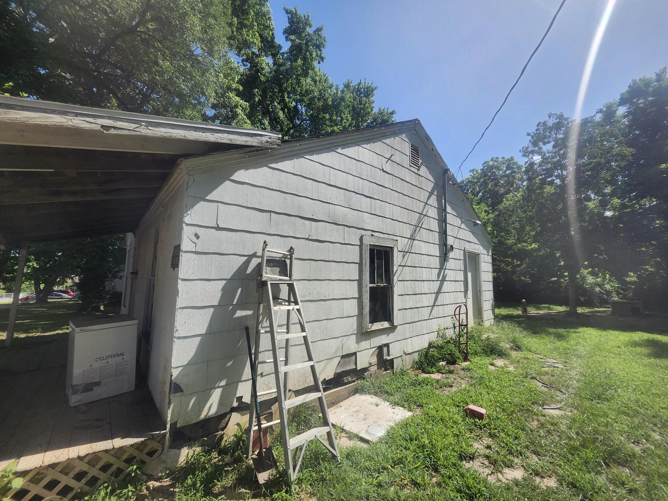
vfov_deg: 89.9
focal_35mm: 13
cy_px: 250
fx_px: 251
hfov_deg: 106.2
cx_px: 334
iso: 40
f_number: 2.2
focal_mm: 1.74
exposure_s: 1/1654
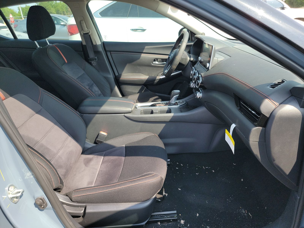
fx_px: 211
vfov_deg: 56.8
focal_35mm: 24
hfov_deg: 71.6
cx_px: 152
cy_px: 114
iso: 50
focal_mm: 6.7
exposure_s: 1/148
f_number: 1.8
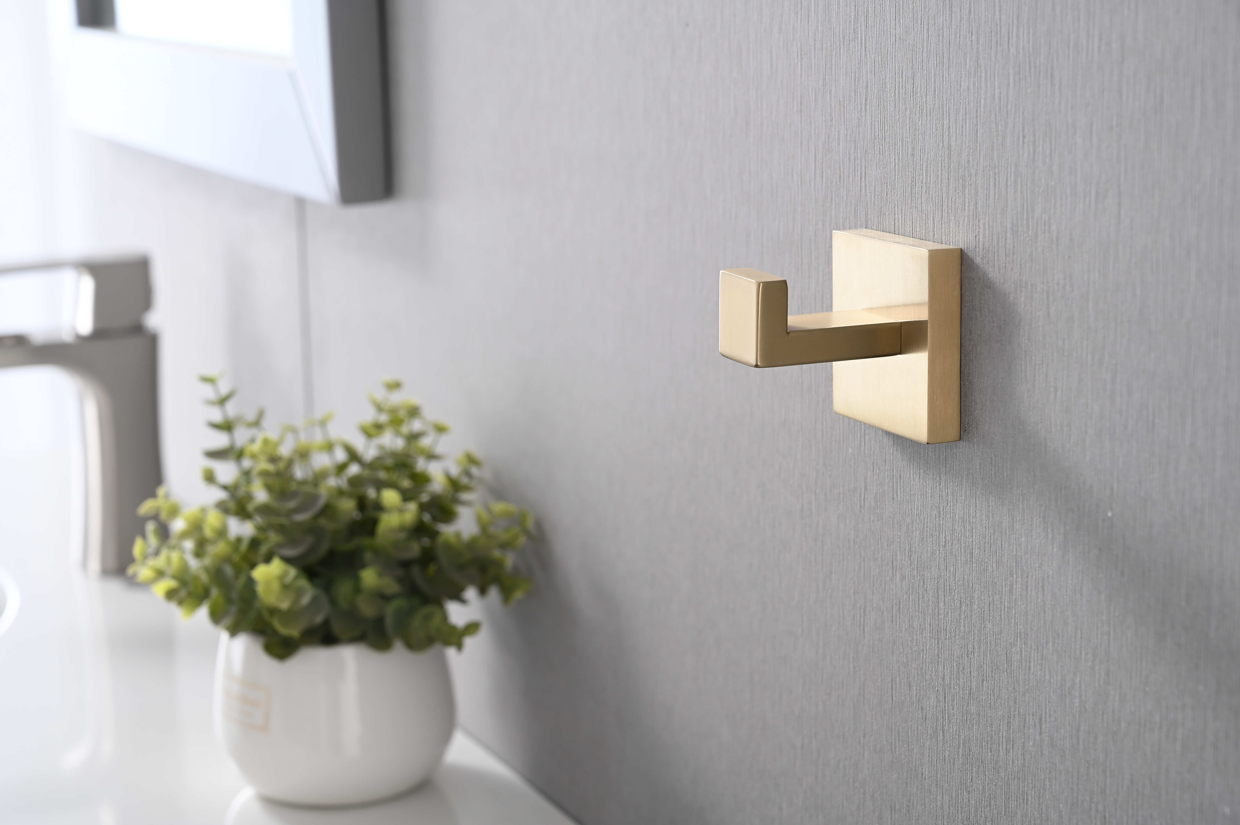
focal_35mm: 70
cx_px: 620
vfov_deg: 19.4
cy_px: 412
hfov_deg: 28.9
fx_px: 2409
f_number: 8
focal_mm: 70
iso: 160
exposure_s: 1/125
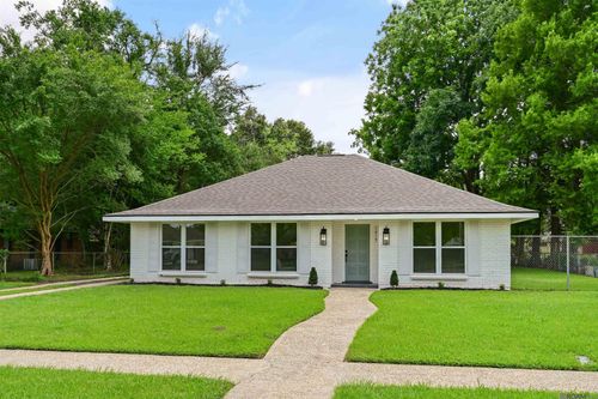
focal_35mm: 30
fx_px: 498
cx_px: 299
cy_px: 200
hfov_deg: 61.9
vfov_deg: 43.6
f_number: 10
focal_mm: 30
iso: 200
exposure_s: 1/200
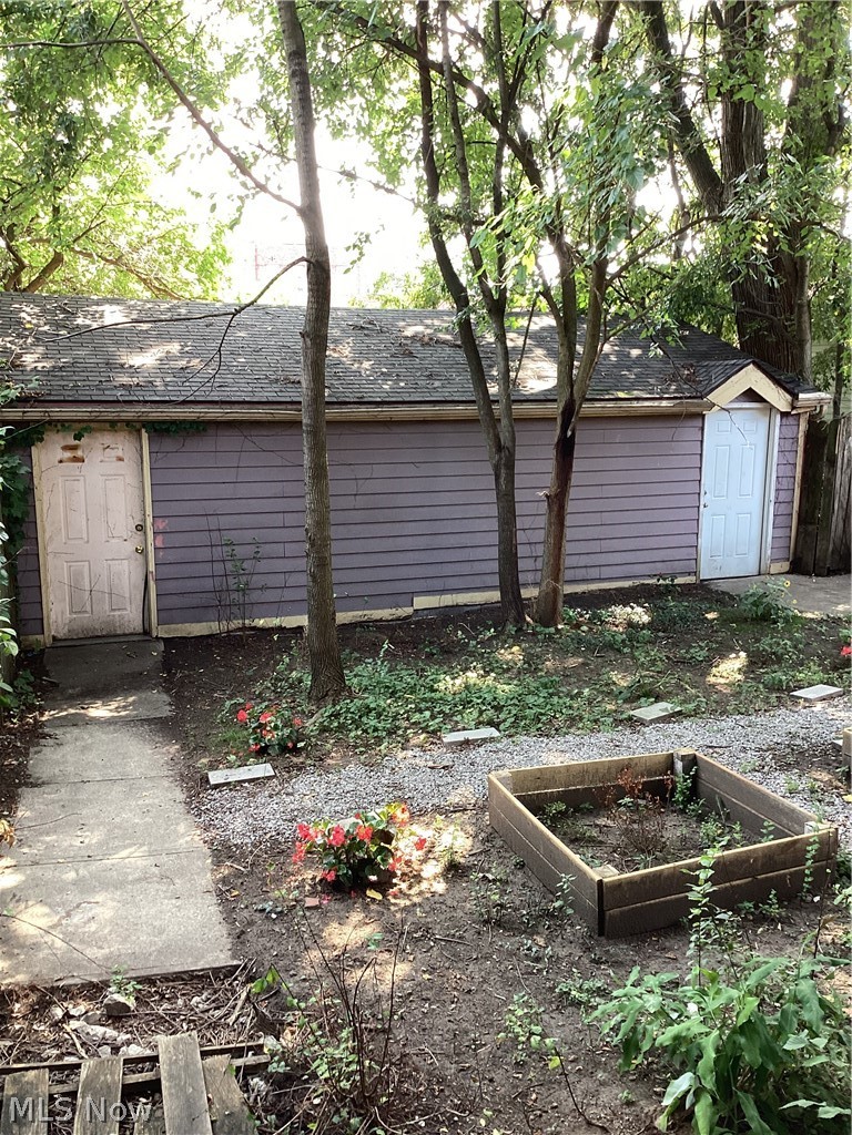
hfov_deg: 45.4
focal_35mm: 31
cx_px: 426
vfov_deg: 58.4
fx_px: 1017
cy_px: 568
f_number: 2.4
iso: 80
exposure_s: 1/100
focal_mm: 3.3
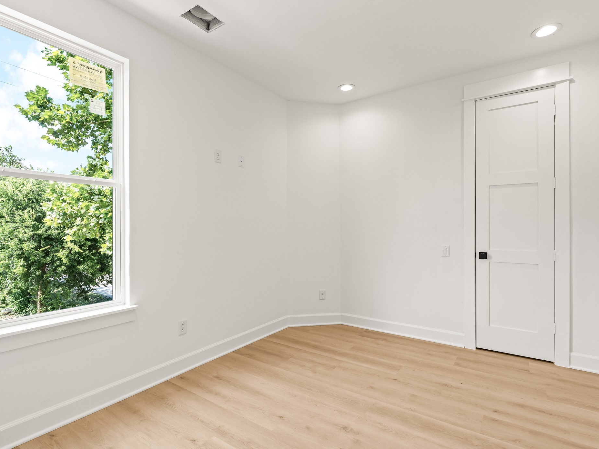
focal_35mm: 18
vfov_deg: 71.6
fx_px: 311
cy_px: 225
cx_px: 295
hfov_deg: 87.7
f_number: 9
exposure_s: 1/1.67
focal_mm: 16
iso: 200
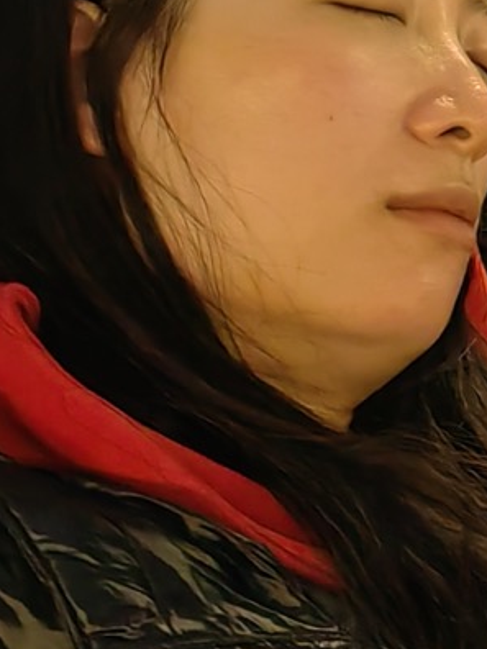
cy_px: -203
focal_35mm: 109
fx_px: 2045
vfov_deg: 17.0
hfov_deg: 12.6
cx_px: 823
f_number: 1.9
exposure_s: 1/100
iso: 2000
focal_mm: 5.52
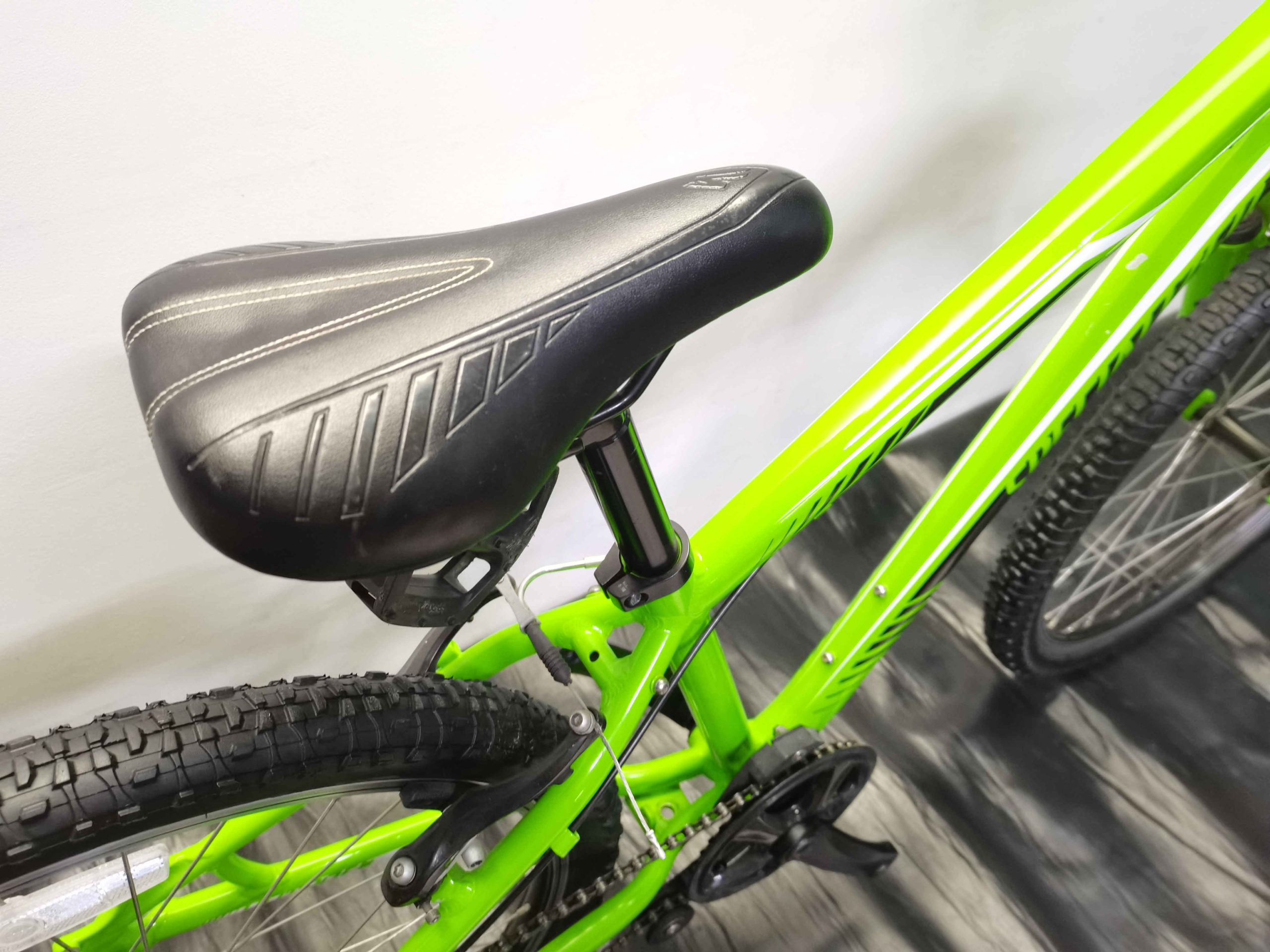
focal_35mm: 26
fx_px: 954
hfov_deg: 67.3
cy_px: 476
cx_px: 635
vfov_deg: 53.1
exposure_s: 1/20
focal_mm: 5.58
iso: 800
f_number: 1.8
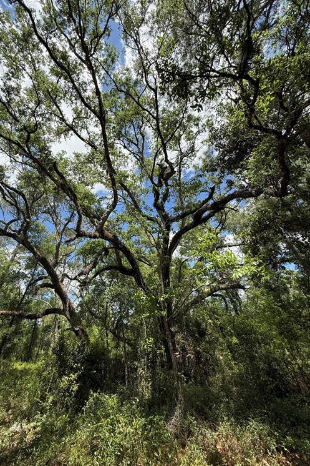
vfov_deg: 100.4
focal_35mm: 15
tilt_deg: +33.7
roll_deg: +1.5
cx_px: 132
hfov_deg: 76.8
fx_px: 194
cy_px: 233
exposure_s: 1/1189
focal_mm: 2.22
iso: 64
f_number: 2.2
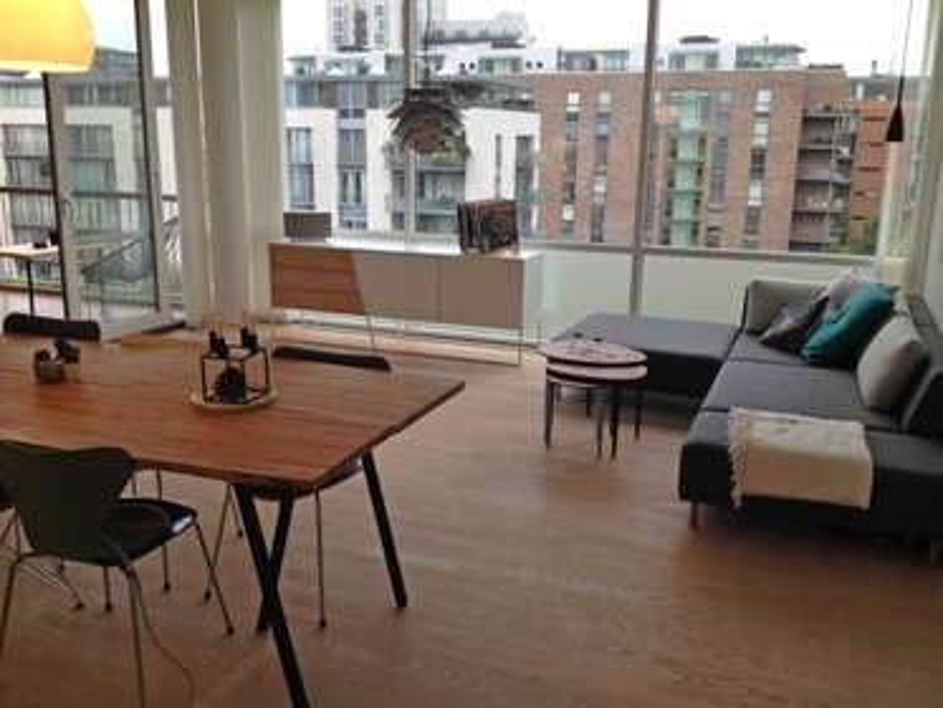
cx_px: 472
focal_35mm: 35
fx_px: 954
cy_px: 354
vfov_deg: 40.7
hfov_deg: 52.6
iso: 64
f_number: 2.4
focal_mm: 4.28
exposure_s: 1/40
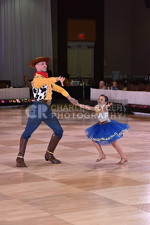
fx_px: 687
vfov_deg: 18.6
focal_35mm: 110
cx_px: 75
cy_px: 112
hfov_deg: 12.5
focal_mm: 110
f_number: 6.3
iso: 1600
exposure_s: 1/250
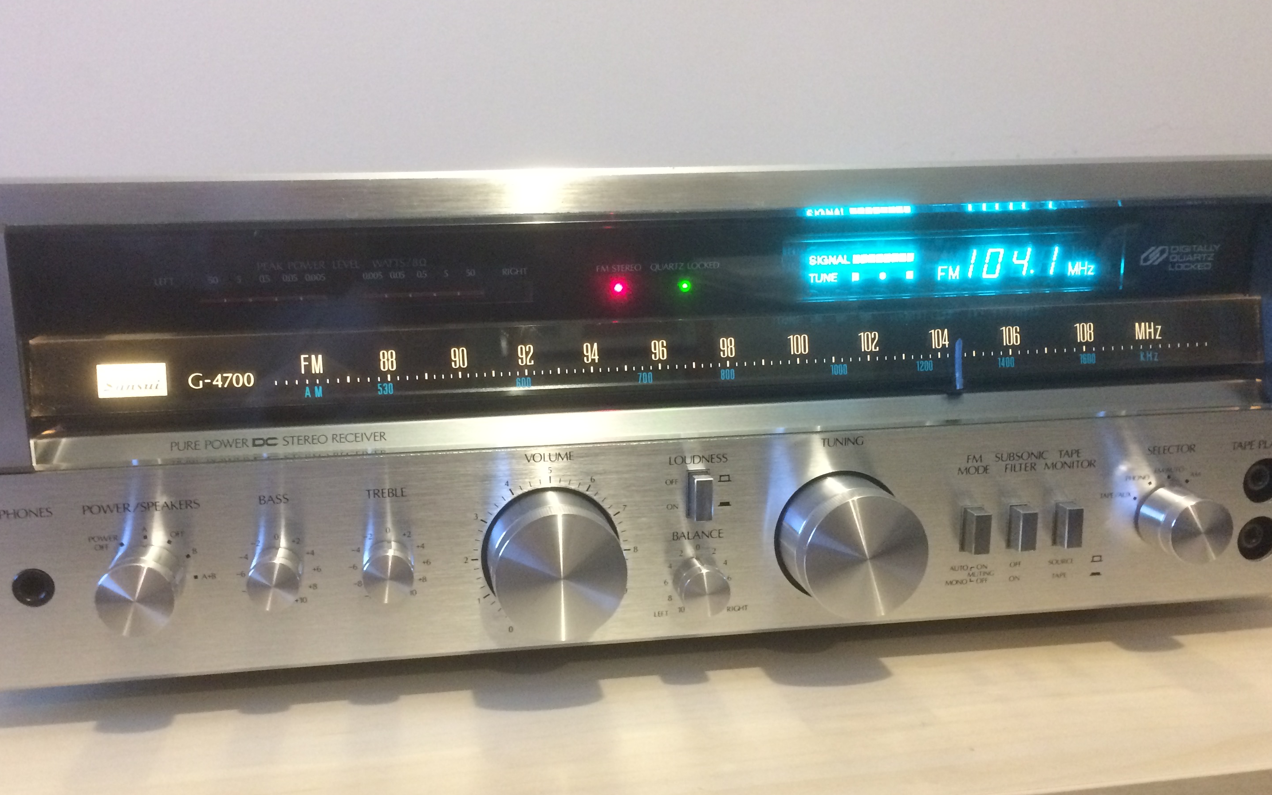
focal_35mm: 35
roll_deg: +1.2
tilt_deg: -12.0
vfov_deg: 36.2
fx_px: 1213
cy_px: 445
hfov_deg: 55.3
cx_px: 595
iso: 250
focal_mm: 4.15
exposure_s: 1/17
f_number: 2.2
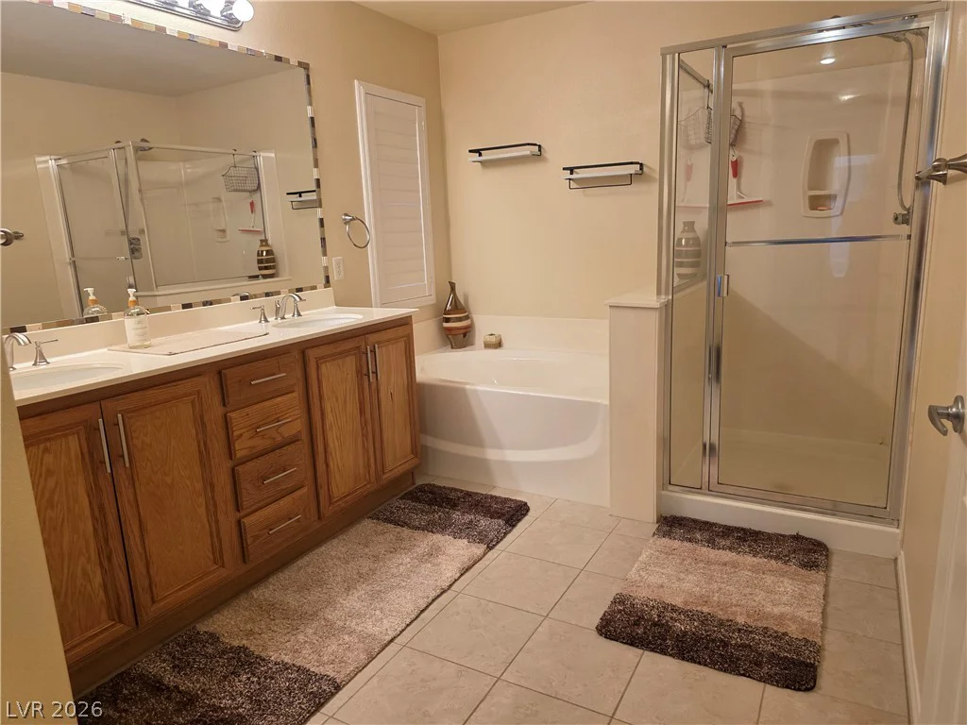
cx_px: 484
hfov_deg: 73.9
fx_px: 643
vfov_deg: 58.9
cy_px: 362
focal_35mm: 23
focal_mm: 6.3
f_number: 1.7
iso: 250
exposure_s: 1/120
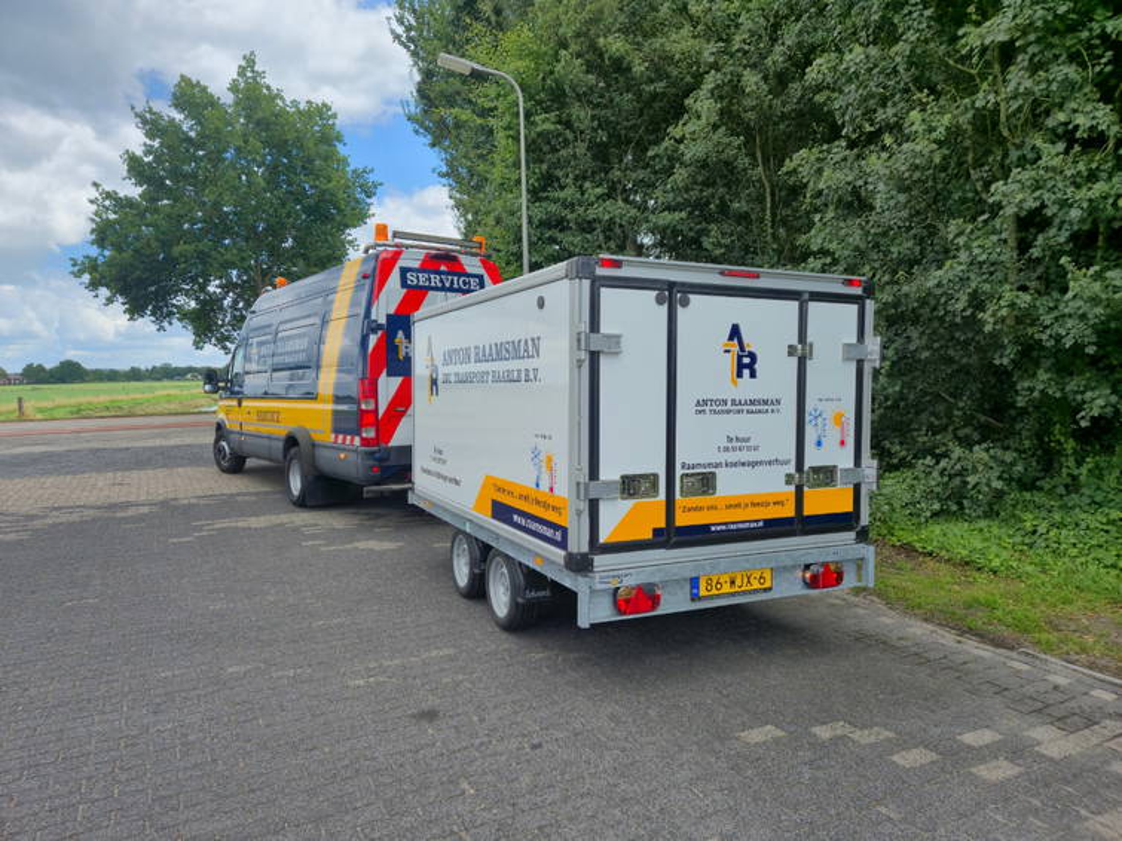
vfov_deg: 58.9
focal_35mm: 23
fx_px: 745
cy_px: 420
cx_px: 561
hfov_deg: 73.9
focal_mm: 5.4
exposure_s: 1/1294
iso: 25
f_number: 1.8
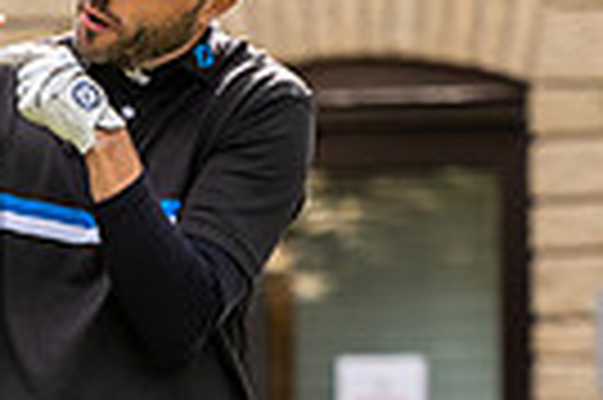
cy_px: 625
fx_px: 20092
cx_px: -670
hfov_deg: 1.7
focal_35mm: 1201
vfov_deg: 1.1
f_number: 2.8
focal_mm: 185
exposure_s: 1/1250
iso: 200
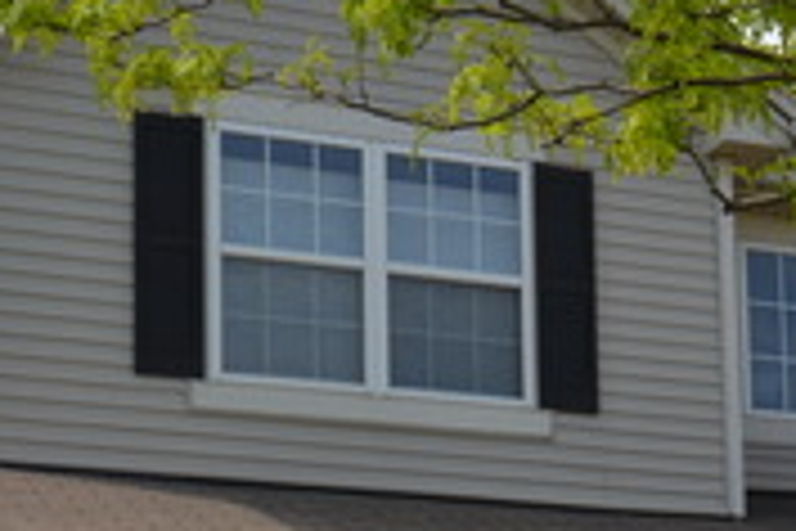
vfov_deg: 11.7
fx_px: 2516
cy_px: 680
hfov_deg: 17.4
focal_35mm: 114
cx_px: 854
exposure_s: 1/200
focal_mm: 21
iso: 100
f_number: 10
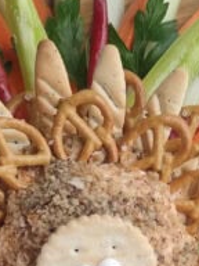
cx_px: 87
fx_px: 797
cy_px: 315
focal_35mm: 104
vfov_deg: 18.0
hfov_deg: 14.2
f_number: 1.9
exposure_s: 1/120
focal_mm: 5.4
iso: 170
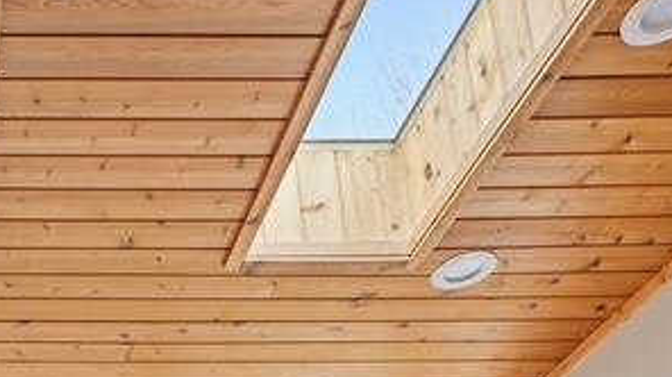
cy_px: 711
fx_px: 1033
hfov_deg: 31.2
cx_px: -102
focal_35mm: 58
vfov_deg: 16.6
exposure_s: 1/500
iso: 400
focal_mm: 16
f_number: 8
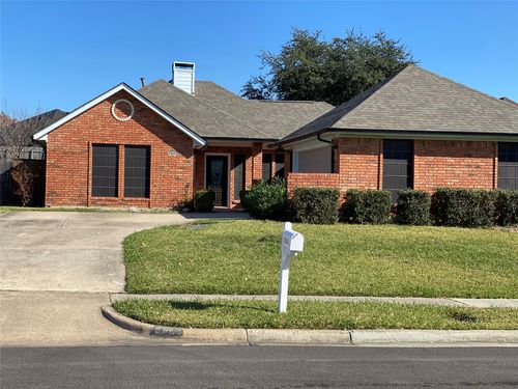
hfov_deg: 36.8
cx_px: 259
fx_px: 778
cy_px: 194
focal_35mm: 52
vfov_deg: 28.0
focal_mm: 6
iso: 20
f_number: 2
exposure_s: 1/1089
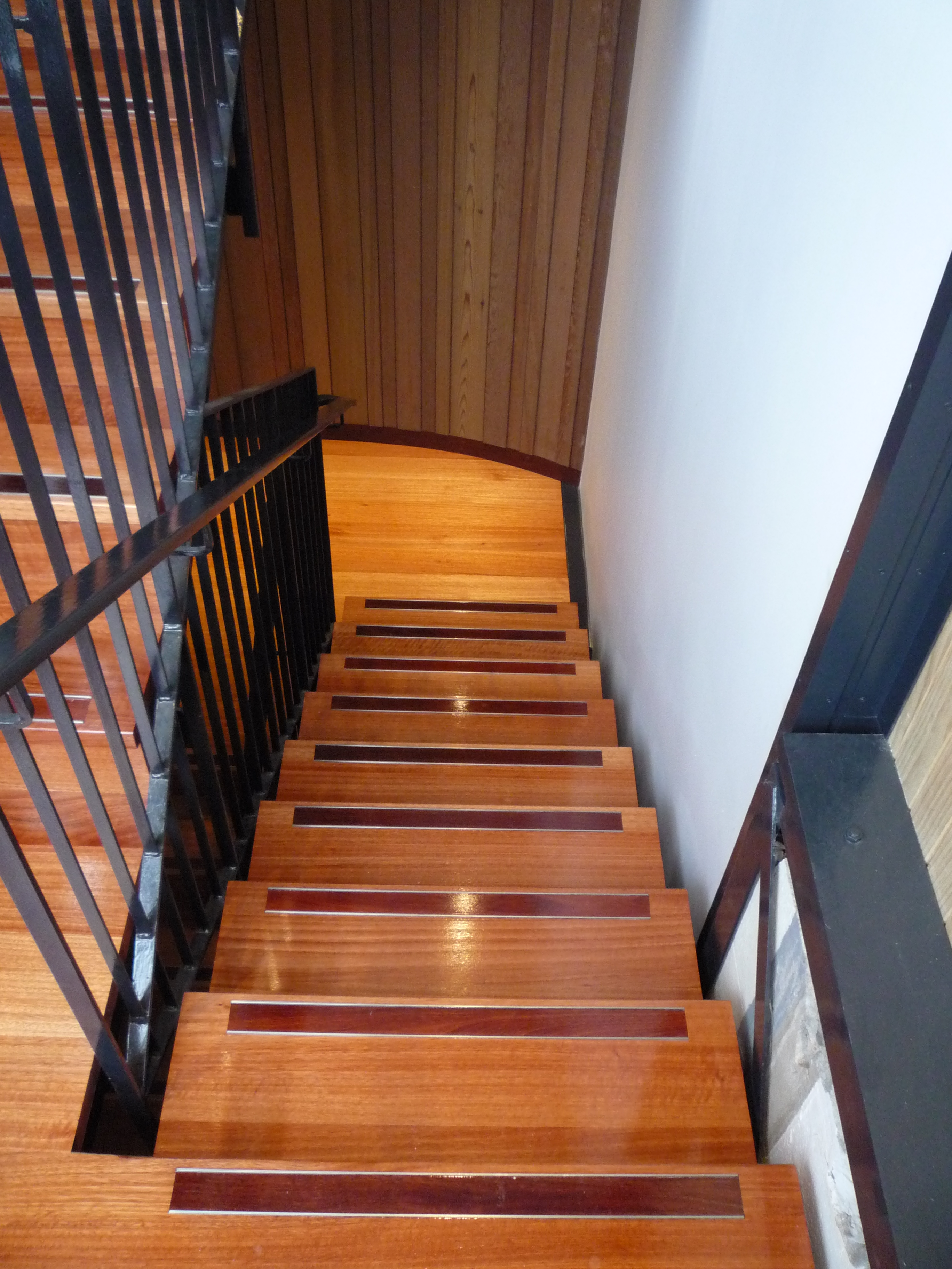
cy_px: 634
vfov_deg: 60.0
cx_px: 476
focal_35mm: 30
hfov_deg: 46.8
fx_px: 1100
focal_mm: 5.2
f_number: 3.3
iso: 400
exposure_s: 1/30
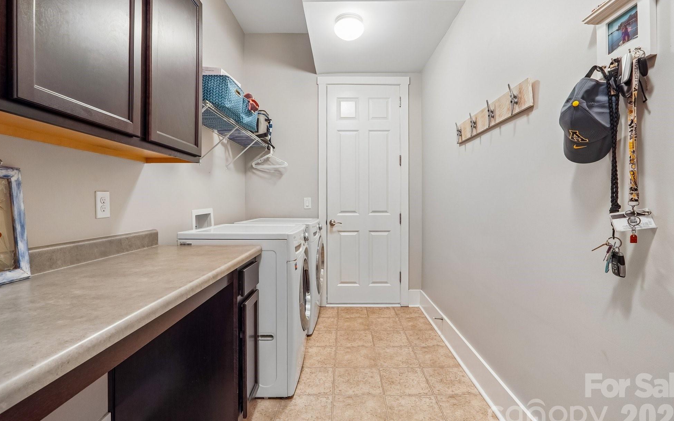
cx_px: 342
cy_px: 206
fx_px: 294
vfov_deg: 71.2
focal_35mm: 16
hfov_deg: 97.8
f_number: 8
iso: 400
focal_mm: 10
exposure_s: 1/4
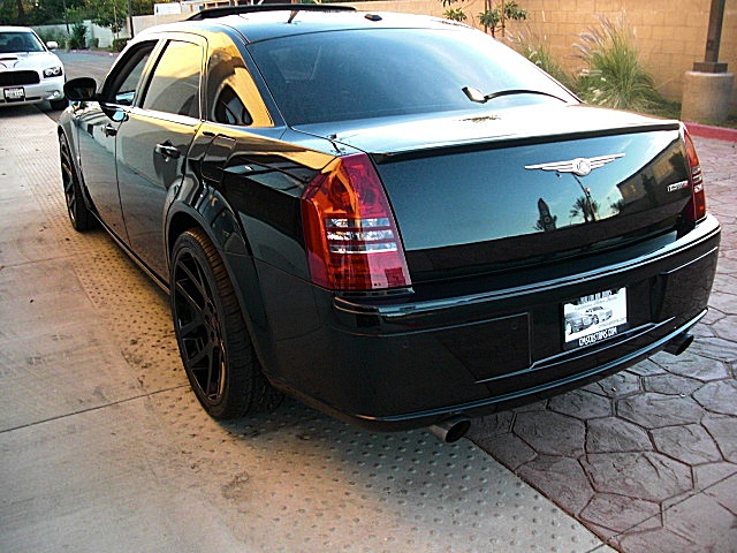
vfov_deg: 39.7
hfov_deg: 51.4
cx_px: 368
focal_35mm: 36
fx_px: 766
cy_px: 276
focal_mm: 6.3
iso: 400
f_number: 2.8
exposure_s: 1/125
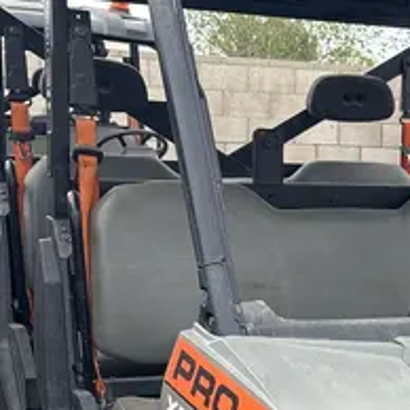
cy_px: 529
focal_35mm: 87
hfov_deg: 19.1
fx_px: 1166
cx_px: 463
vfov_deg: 18.6
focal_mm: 5.96
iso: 50
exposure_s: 1/1115
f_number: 1.6
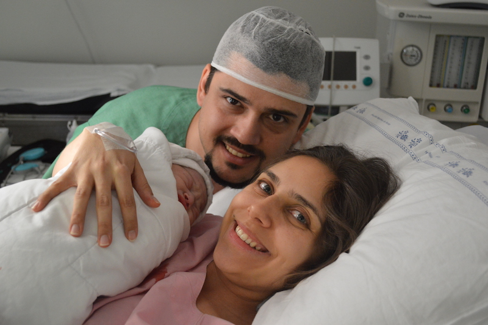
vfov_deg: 29.8
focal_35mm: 45
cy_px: 162
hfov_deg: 43.6
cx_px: 244
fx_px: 609
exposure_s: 1/15
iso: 1600
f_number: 4.5
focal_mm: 30
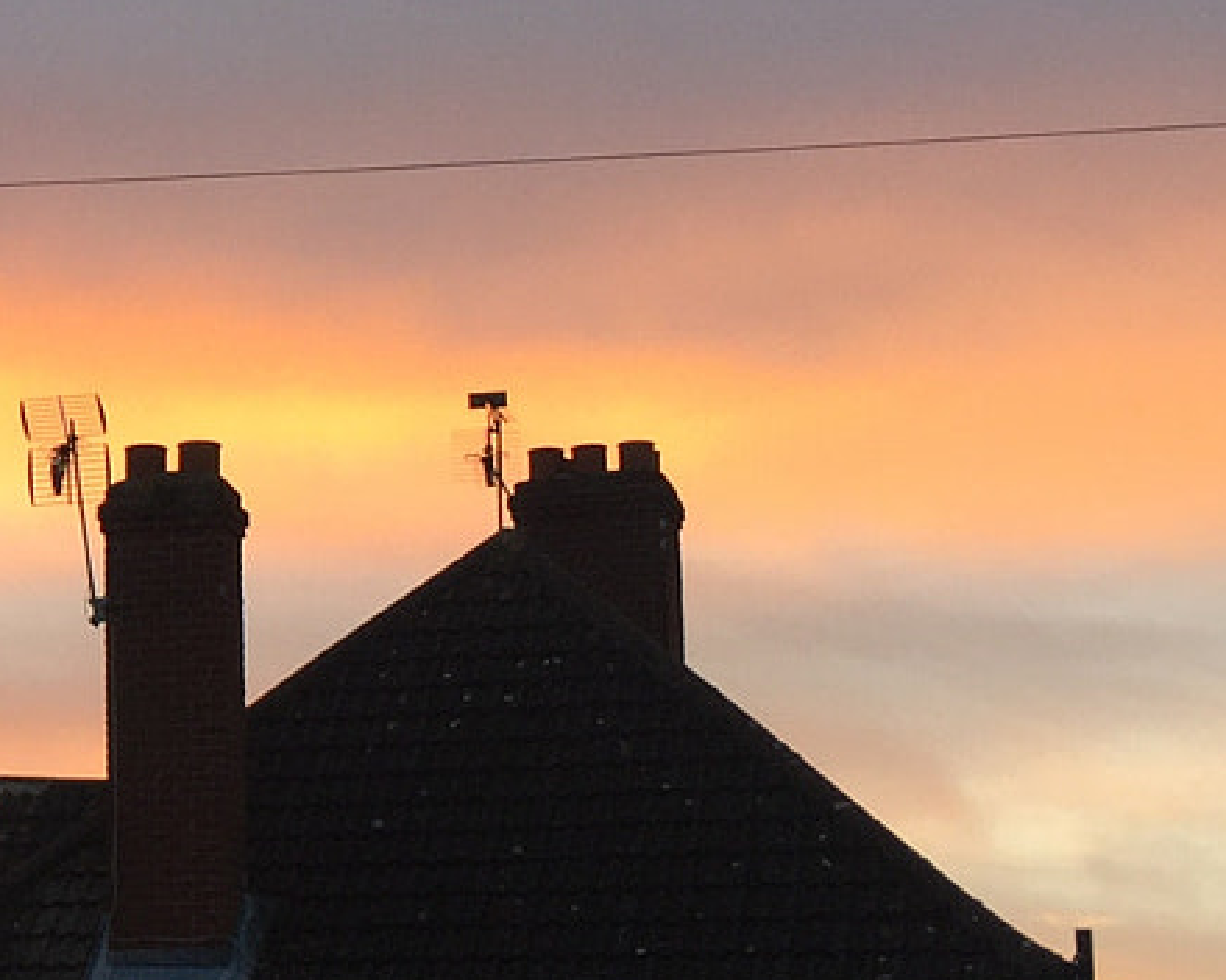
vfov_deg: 14.9
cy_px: 574
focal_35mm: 103
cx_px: -566
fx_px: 3737
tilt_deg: +11.0
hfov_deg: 17.0
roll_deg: -1.9
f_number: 2.2
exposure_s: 1/103
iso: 32
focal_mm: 4.15
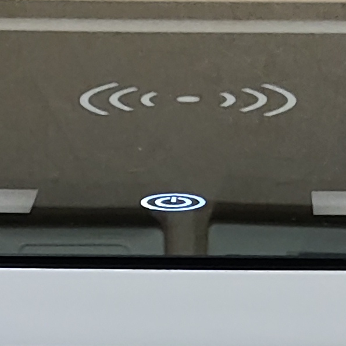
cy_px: 682
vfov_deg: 9.9
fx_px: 1866
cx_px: 200
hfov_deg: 10.6
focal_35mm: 165
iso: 1752
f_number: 1.8
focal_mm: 4.68
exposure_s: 1/25
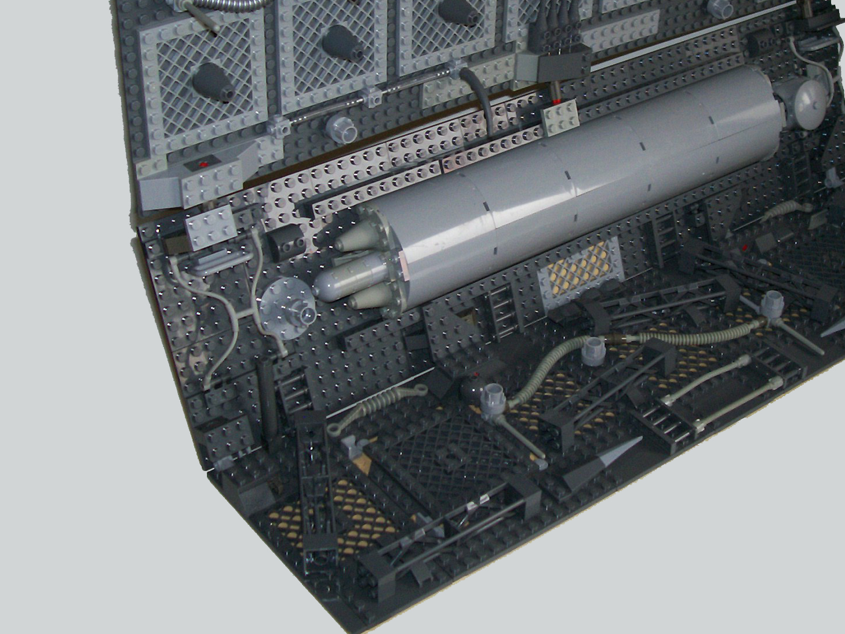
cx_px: 535
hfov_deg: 32.5
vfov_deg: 24.7
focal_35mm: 59
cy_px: 205
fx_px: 1440
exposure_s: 1/68.5
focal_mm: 7
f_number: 2.9
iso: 80
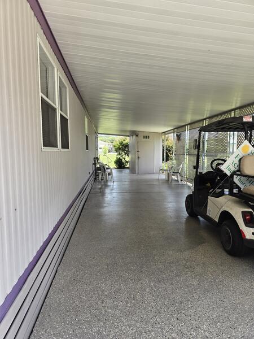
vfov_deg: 73.9
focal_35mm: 23
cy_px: 170
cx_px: 127
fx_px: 225
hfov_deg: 58.9
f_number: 1.7
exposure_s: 1/180
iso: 20
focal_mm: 6.3
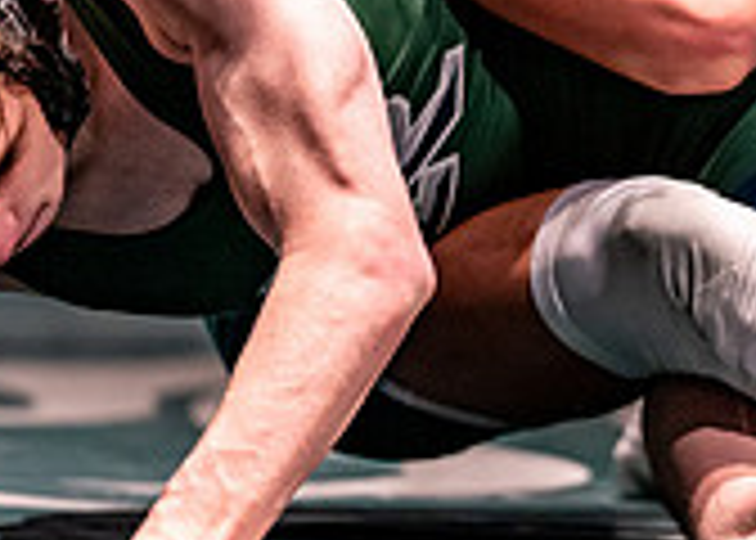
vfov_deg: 3.0
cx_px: 734
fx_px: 10478
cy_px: 76
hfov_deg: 4.1
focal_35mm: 488
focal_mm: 135
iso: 2000
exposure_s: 1/800
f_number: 1.8
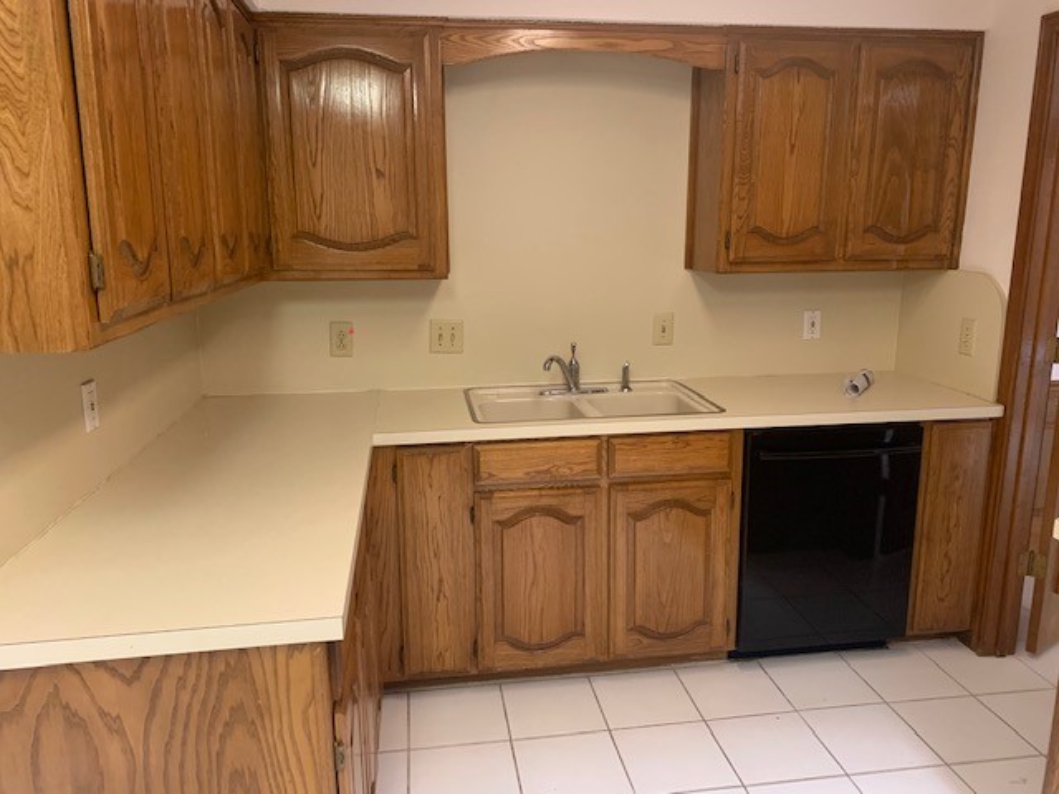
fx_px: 795
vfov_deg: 53.1
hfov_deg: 67.3
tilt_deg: -10.4
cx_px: 530
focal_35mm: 26
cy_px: 397
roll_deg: -0.1
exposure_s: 1/40
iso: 400
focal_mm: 4.25
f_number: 1.8
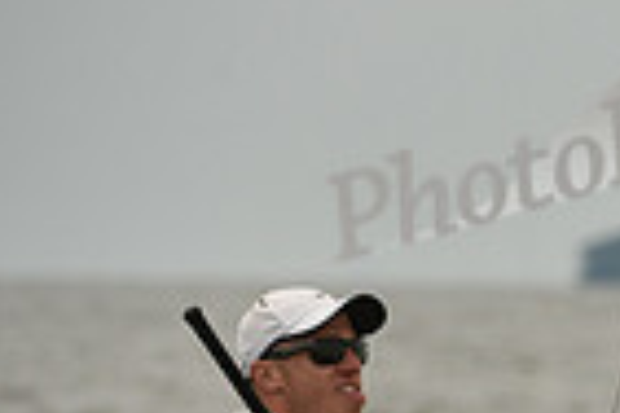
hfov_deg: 1.8
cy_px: 718
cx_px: 1178
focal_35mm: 1154
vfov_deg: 1.2
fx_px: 19873
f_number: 7.1
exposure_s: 1/1250
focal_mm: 280
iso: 320
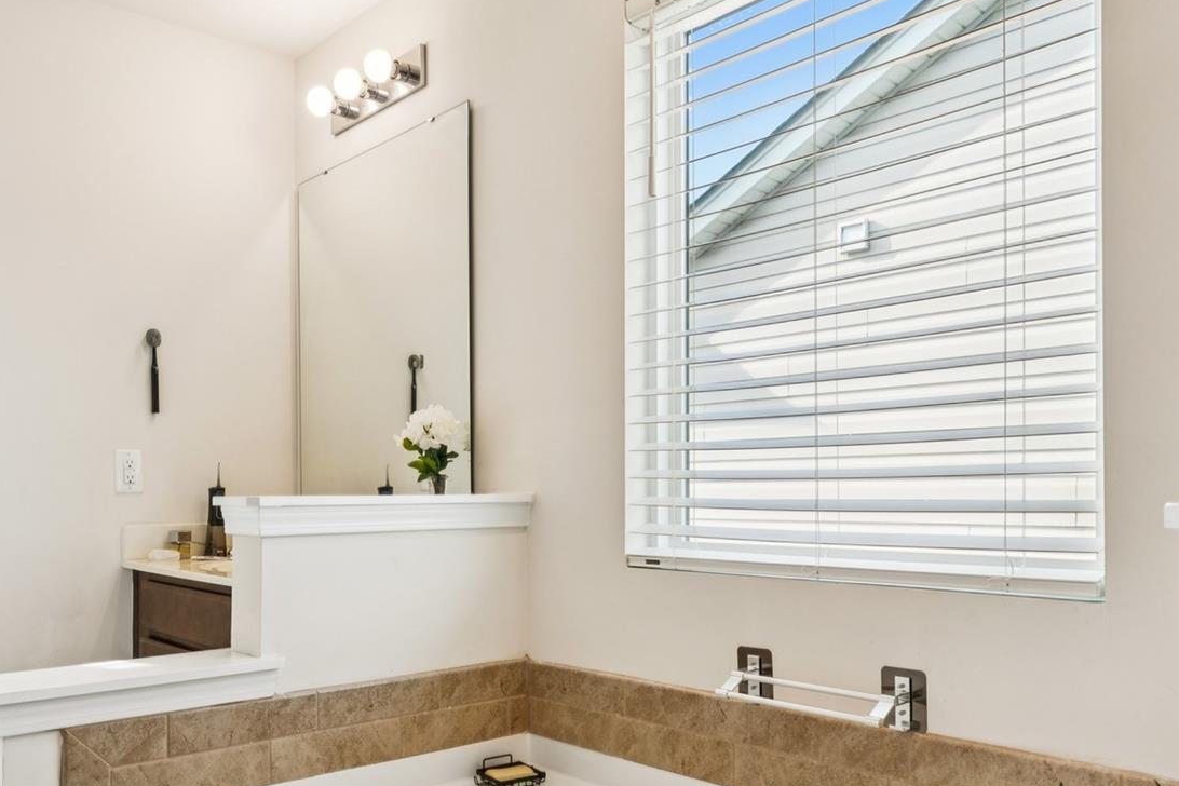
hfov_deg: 60.7
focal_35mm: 30
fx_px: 995
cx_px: 464
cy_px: 497
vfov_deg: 42.7
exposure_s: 1/20
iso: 200
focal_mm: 16.2
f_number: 13
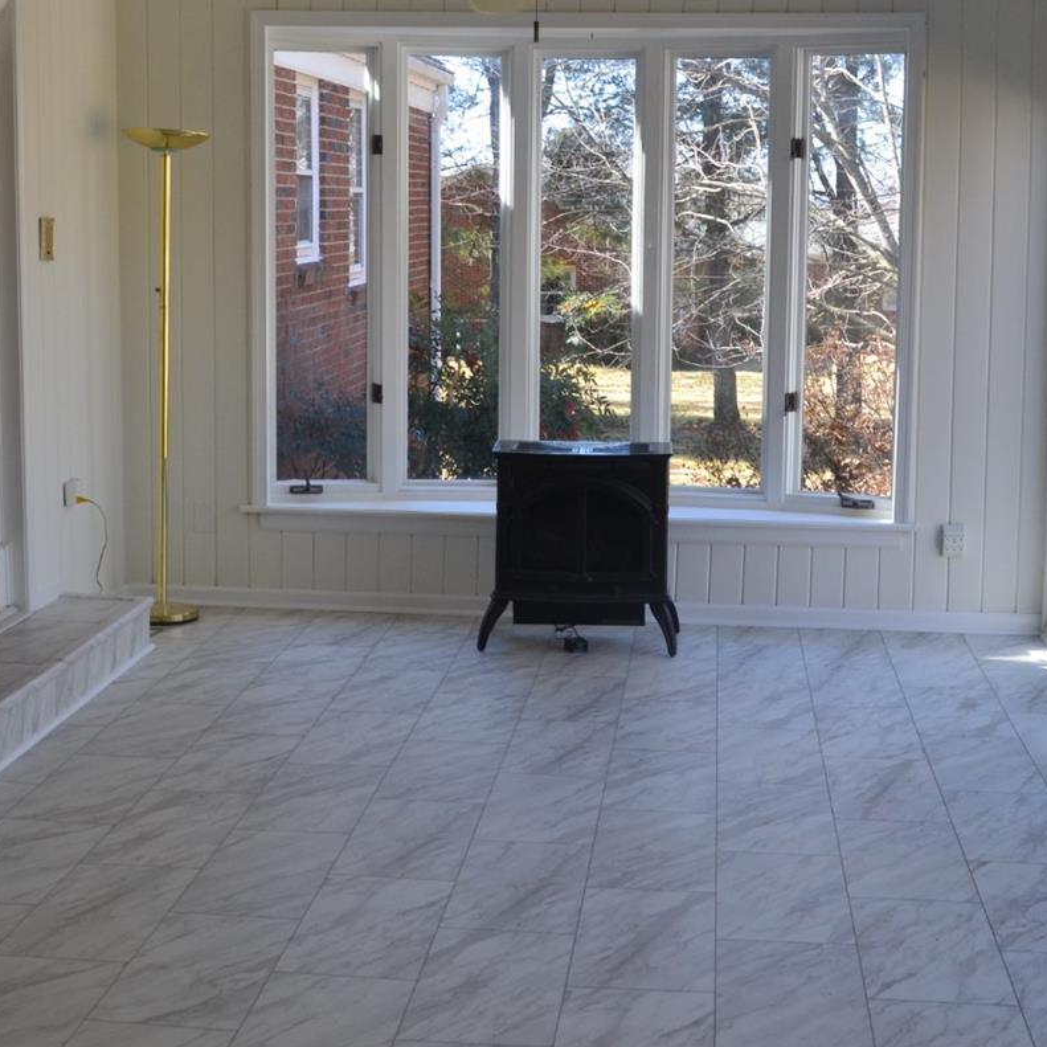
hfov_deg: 29.6
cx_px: 520
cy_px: 429
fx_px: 1985
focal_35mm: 58
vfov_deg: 29.5
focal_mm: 24
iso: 400
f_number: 8
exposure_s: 1/80
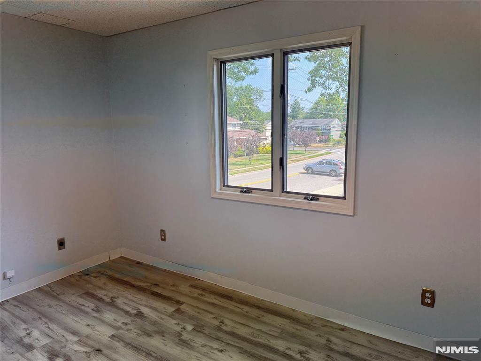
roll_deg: +0.1
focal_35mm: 24
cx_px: 240
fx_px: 333
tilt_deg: -9.6
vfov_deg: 56.8
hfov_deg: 71.6
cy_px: 180
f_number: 1.78
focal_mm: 6.76
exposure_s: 1/195
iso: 64
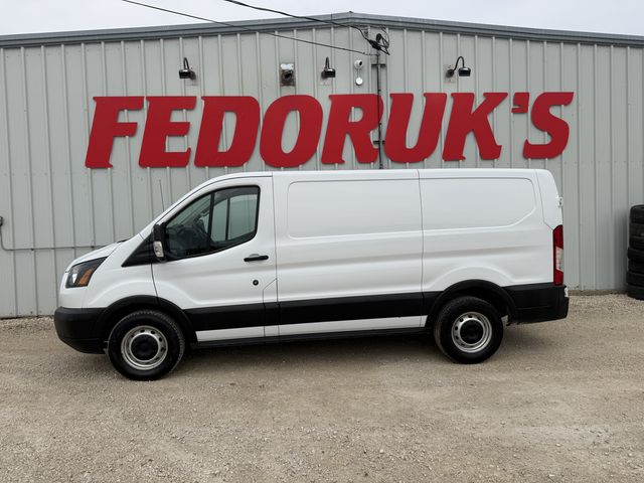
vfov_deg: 56.8
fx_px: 446
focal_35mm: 24
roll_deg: +1.7
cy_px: 242
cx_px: 322
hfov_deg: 71.6
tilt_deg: -1.9
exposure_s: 1/4405
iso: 80
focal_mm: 6.76
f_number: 1.78
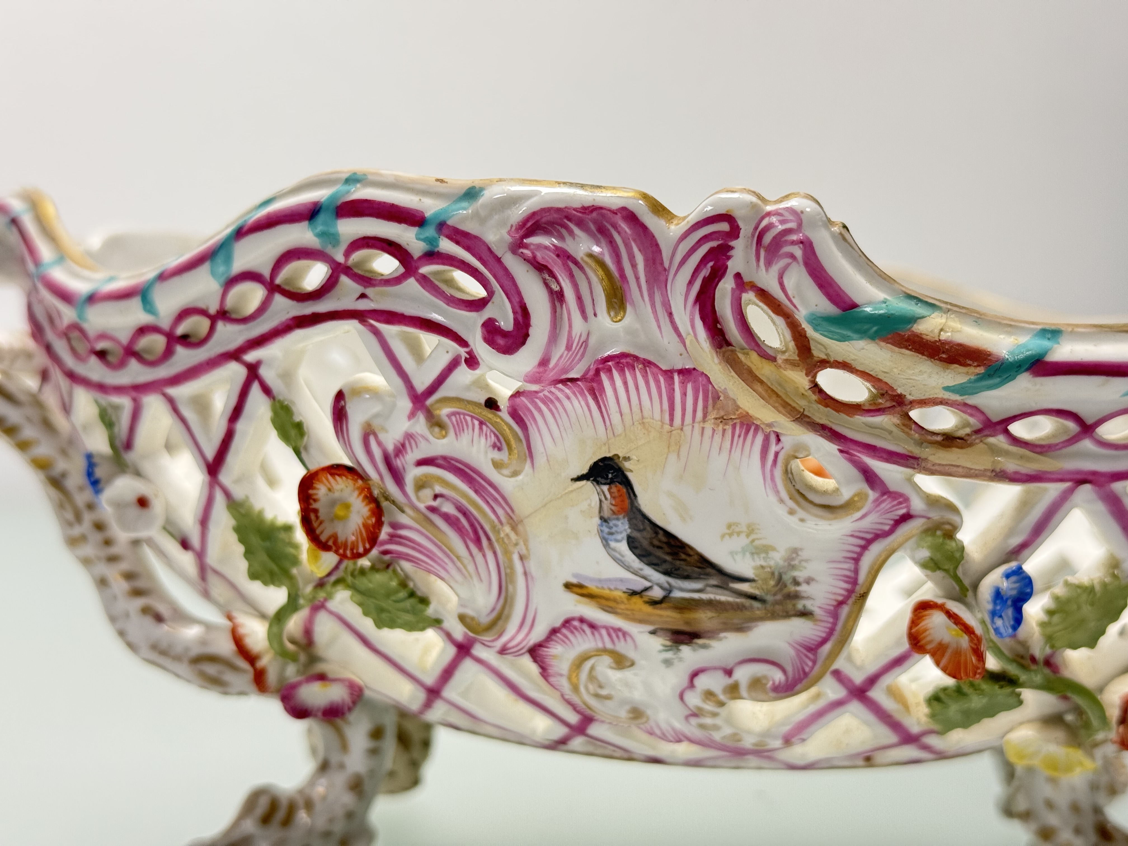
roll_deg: -0.4
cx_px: 564
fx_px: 1564
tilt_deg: -1.7
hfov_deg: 39.7
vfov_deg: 30.3
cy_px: 423
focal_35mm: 48
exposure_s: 1/50
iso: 125
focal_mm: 6.76
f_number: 1.78
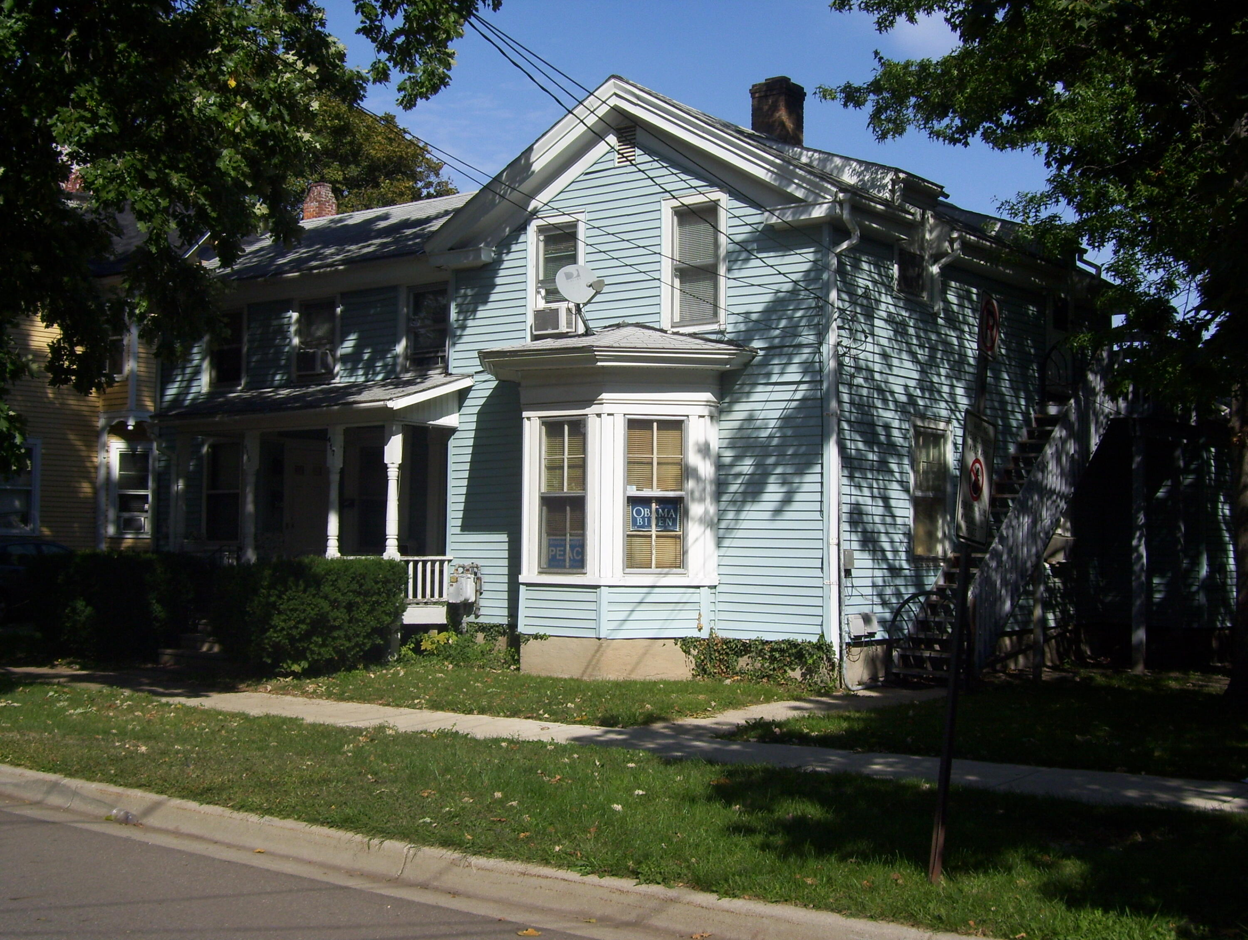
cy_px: 470
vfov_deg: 32.3
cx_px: 624
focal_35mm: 45
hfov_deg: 42.0
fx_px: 1624
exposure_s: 1/500
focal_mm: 7.6
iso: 80
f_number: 5.6
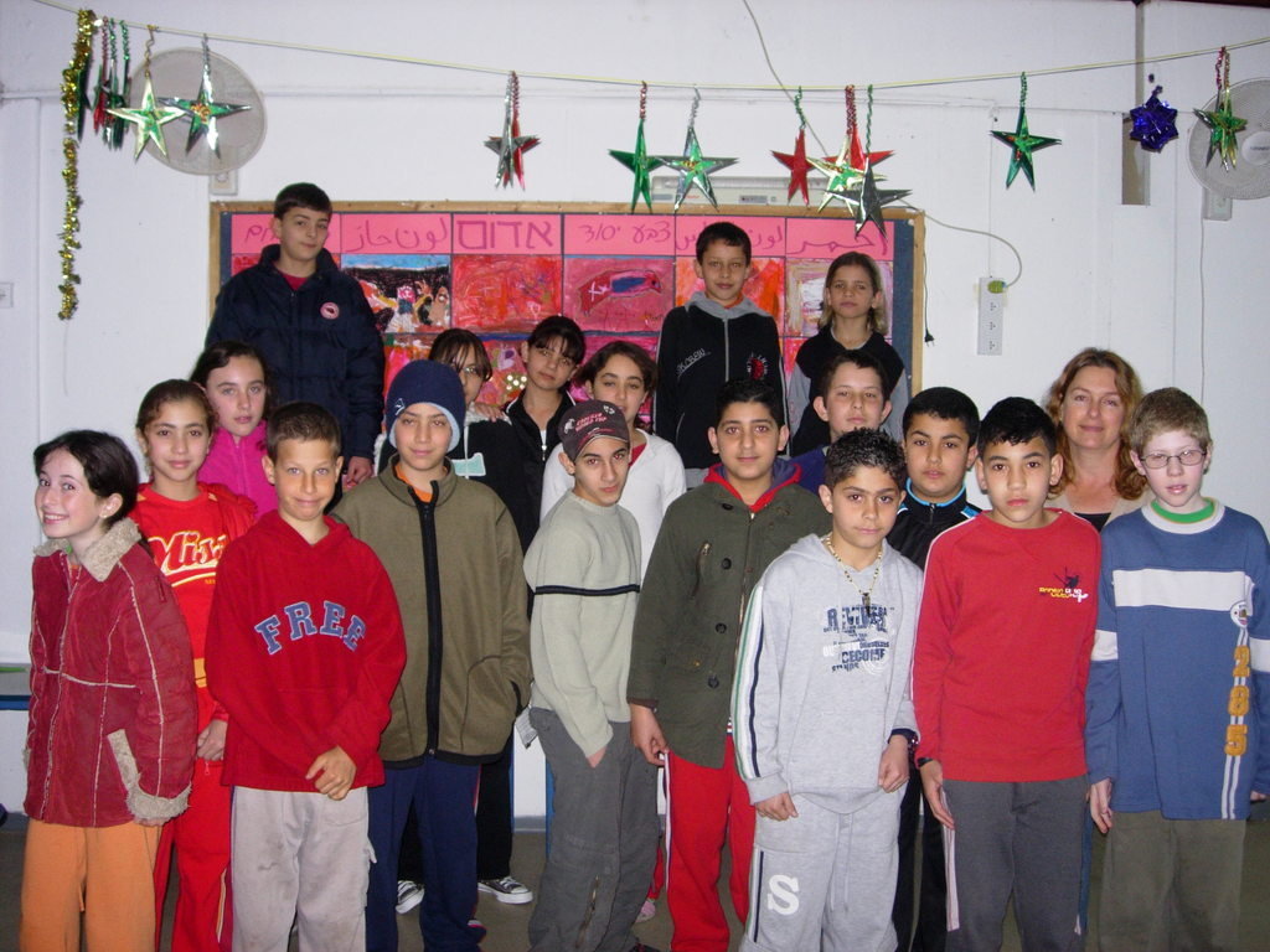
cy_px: 476
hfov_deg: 45.8
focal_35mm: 41
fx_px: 1504
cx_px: 635
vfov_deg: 35.1
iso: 137
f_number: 2.9
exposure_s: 1/111
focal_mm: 8.5
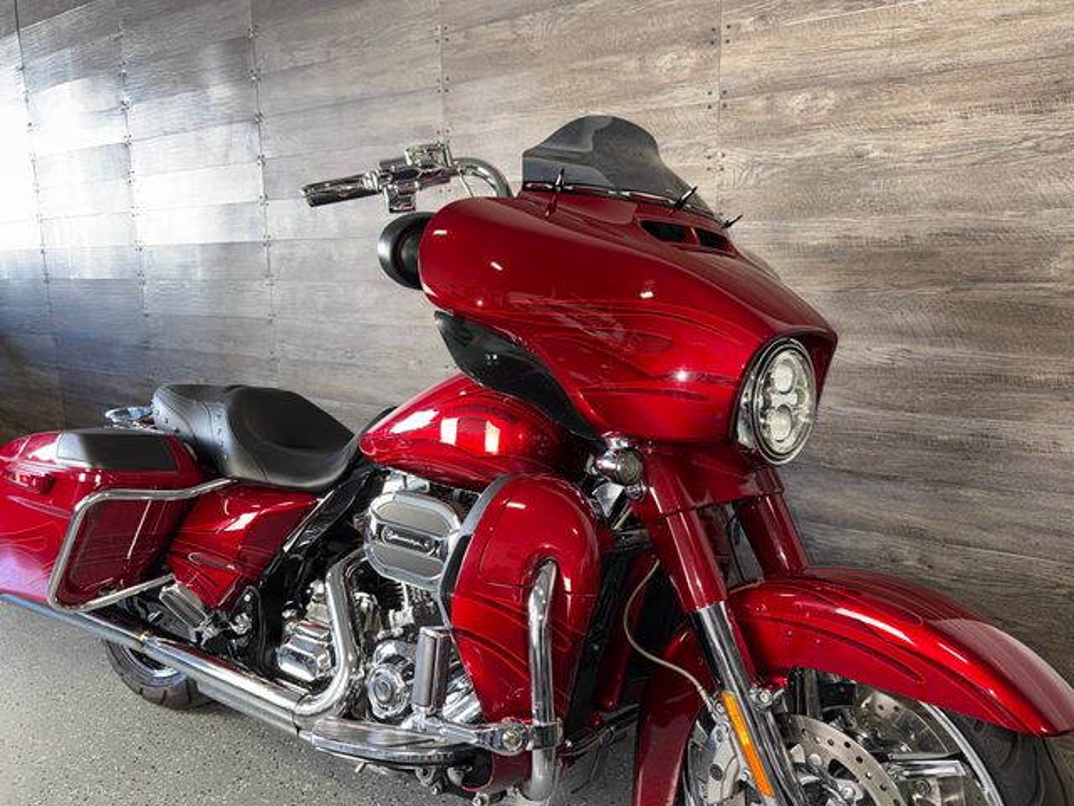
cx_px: 537
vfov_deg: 56.8
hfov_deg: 71.6
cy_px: 403
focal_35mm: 24
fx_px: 745
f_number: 1.78
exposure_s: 1/22
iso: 80
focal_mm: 6.76
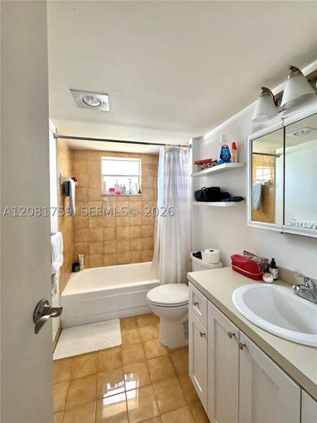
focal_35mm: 14
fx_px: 171
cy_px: 212
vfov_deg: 102.1
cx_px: 158
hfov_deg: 85.7
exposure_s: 1/96
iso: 320
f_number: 2.2
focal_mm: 2.22
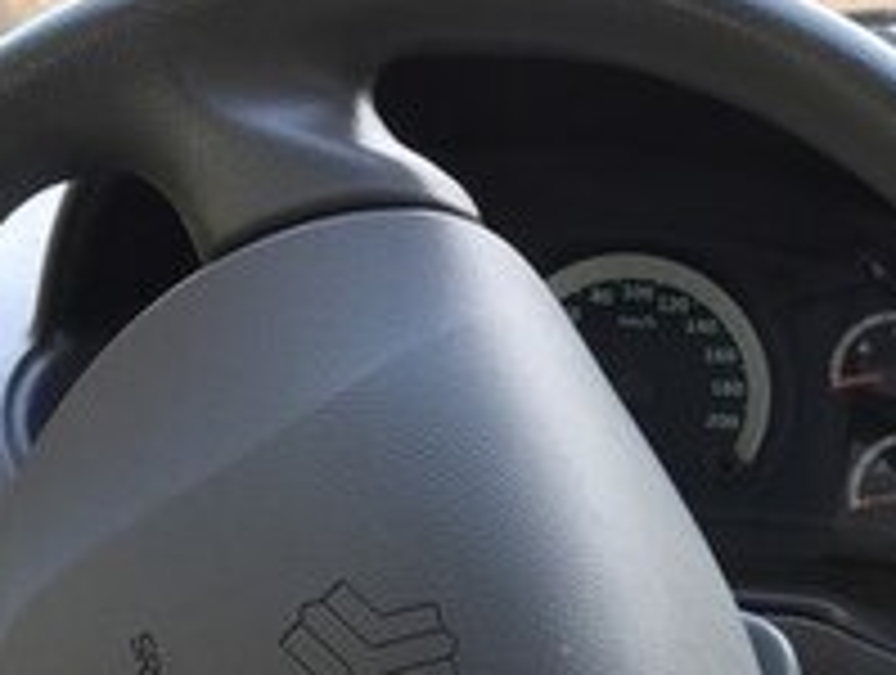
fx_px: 2489
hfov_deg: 19.1
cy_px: 889
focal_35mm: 96
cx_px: 1117
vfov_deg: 14.7
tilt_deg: -18.0
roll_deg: -3.3
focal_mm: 4.15
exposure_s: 1/50
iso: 32
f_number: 2.2
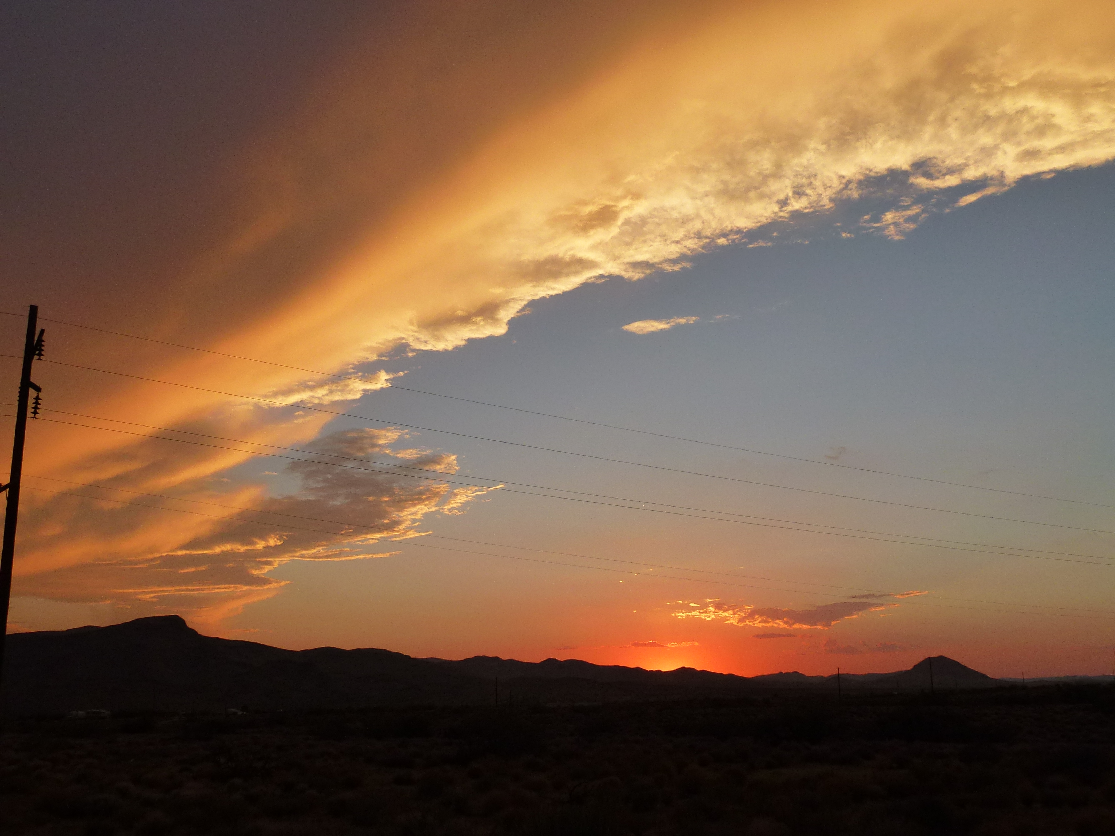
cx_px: 558
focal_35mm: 33
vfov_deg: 42.9
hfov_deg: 55.4
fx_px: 1063
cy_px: 418
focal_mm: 5.9
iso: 160
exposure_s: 1/400
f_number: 4
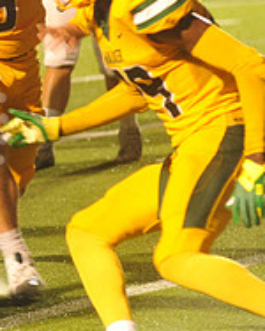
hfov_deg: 3.7
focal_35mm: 421
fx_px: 4121
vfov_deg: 4.6
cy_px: 122
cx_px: -161
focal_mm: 145
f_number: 4
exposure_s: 1/250
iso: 6400
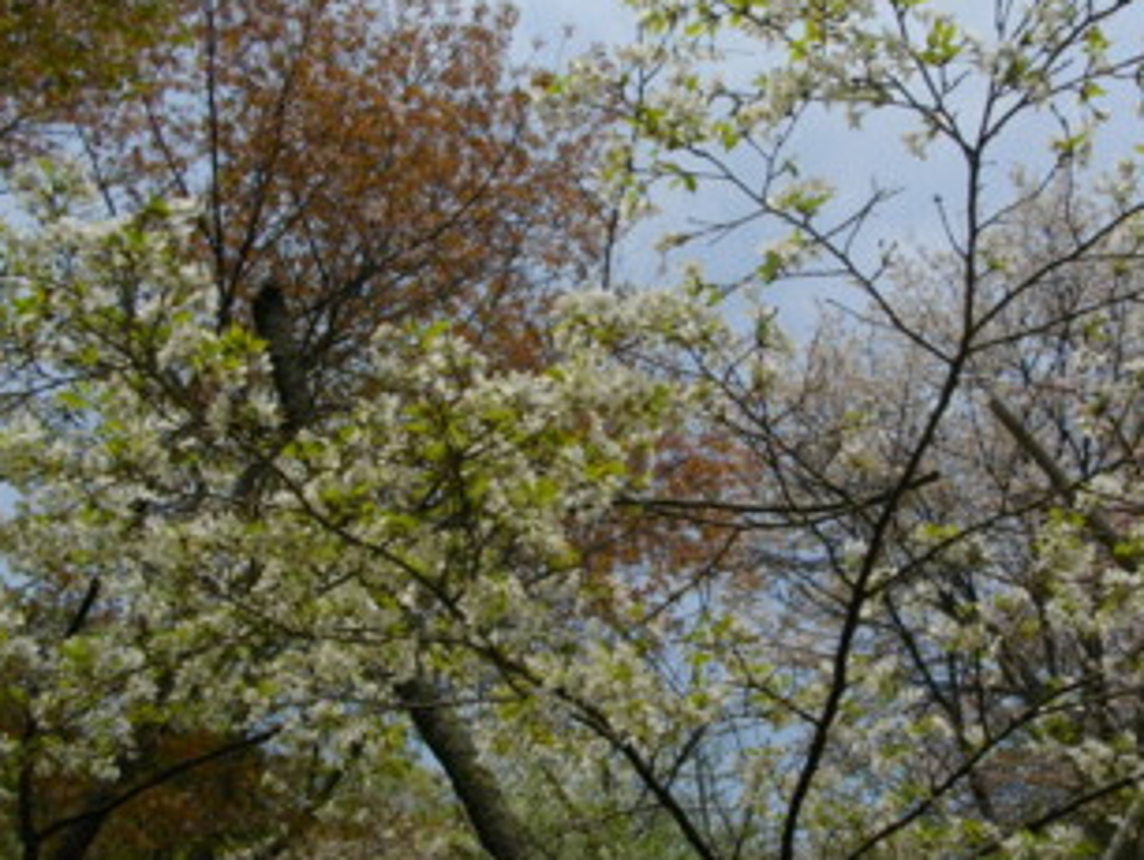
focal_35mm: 47
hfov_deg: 40.1
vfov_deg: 30.9
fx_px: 1554
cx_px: 729
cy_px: 404
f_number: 5.5
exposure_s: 1/500
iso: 100
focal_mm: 5.7
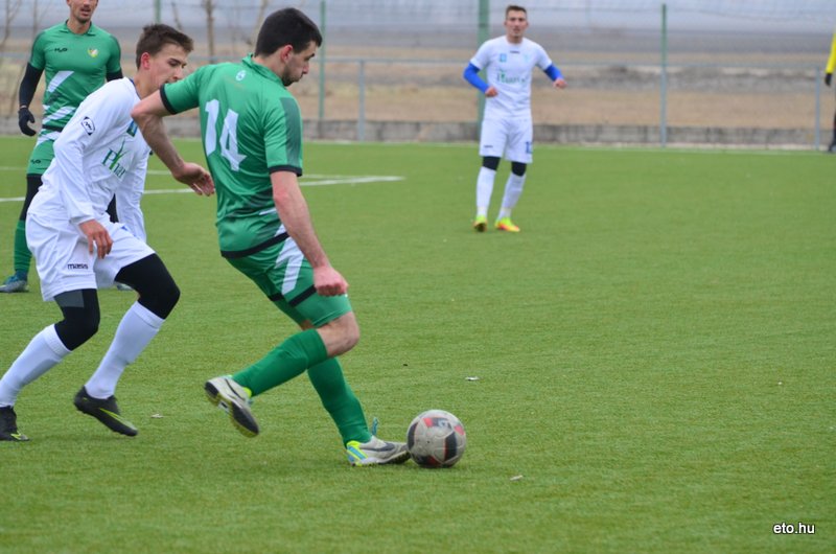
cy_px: 277
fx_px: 6257
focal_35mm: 270
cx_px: 418
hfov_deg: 7.6
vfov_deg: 5.1
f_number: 5
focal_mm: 180
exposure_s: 1/640
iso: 800
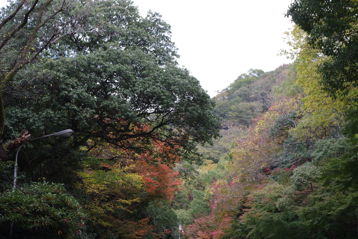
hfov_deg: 24.8
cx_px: 179
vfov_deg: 16.6
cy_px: 120
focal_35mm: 82
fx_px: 815
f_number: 8
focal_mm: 55
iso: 400
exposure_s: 1/100
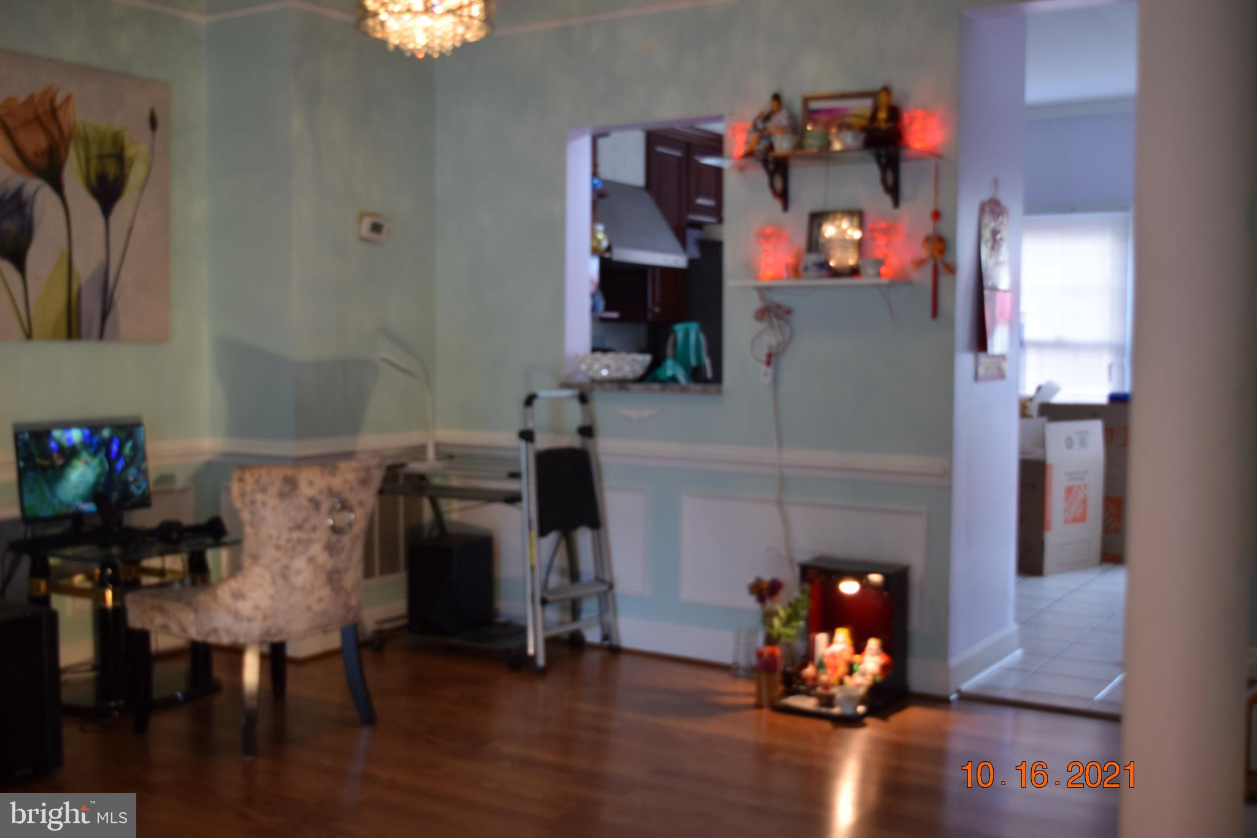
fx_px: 1362
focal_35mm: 39
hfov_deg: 49.6
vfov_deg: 34.2
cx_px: 628
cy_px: 419
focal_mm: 26
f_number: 4
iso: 500
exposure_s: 1/60
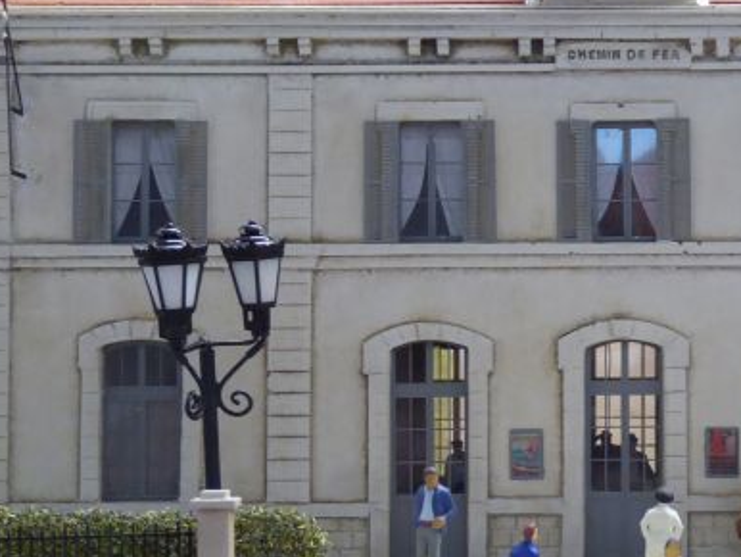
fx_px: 3063
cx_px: 605
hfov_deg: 13.7
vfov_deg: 10.4
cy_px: 275
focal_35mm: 143
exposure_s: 1/30
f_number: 4.4
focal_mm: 11.7
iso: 400
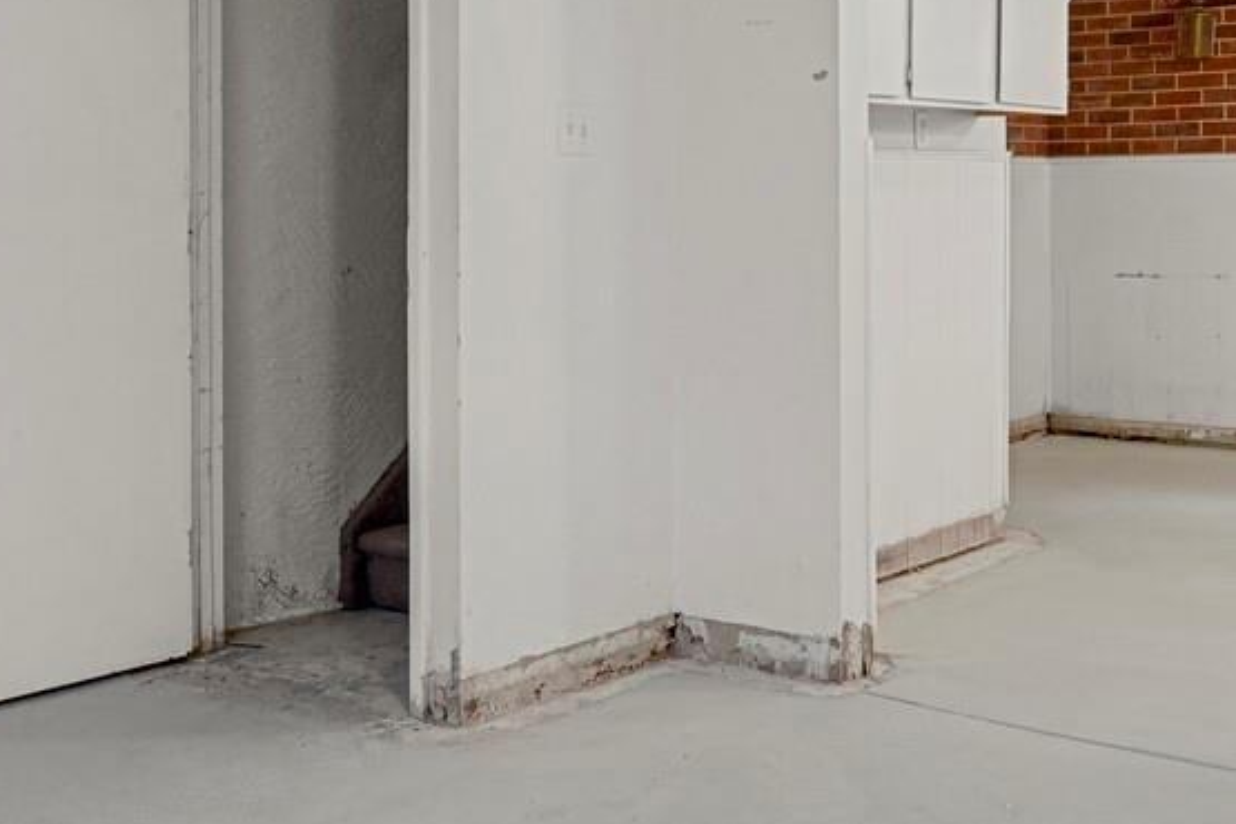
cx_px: 756
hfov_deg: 40.1
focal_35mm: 49
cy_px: 209
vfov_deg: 27.2
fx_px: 1682
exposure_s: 1/20
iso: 12800
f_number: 8
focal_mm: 17
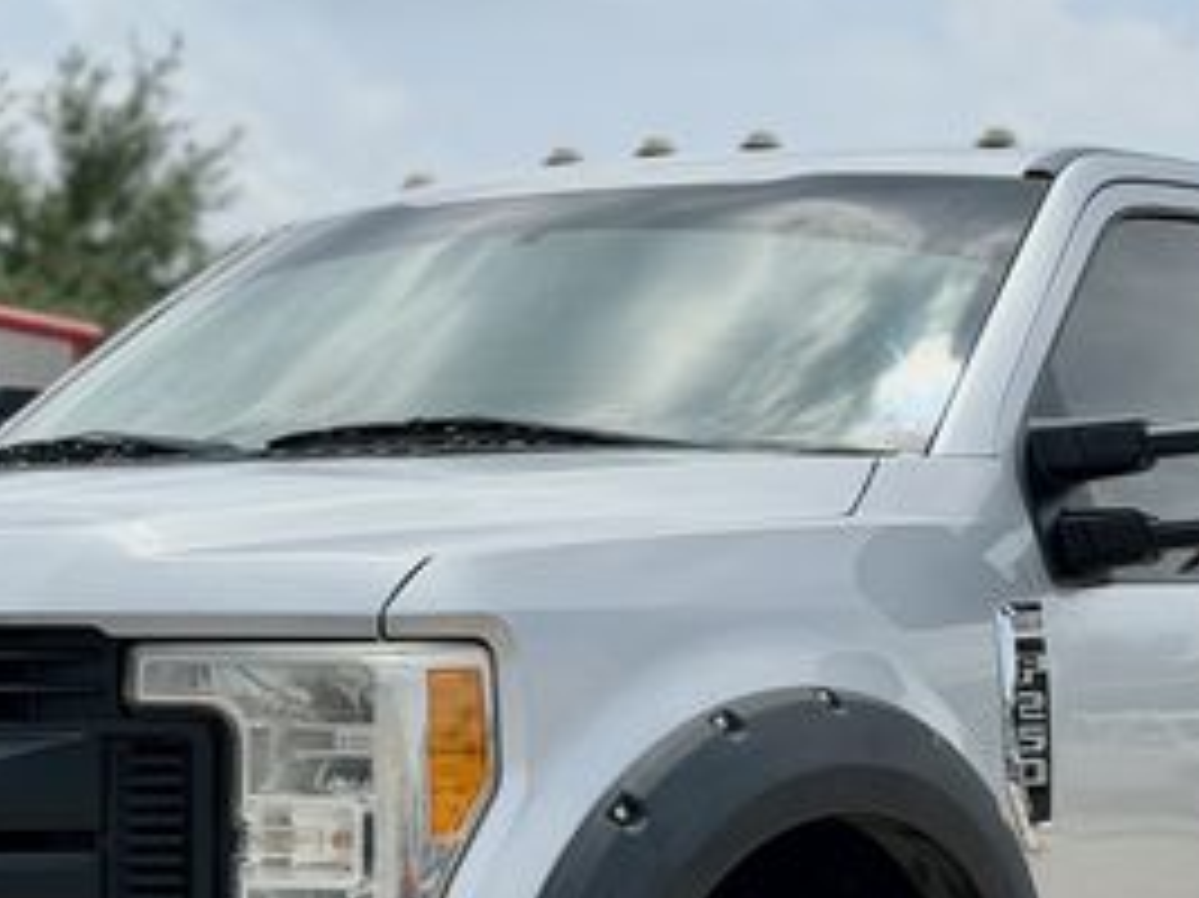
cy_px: 902
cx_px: 620
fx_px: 3981
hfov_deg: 17.1
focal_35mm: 115
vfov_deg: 12.7
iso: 64
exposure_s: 1/5208
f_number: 1.78
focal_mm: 6.76
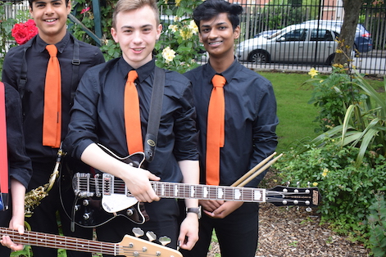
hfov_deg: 37.3
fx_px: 547
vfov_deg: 26.5
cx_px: 67
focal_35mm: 51
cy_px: 122
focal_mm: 20
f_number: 6.3
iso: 400
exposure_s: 1/160
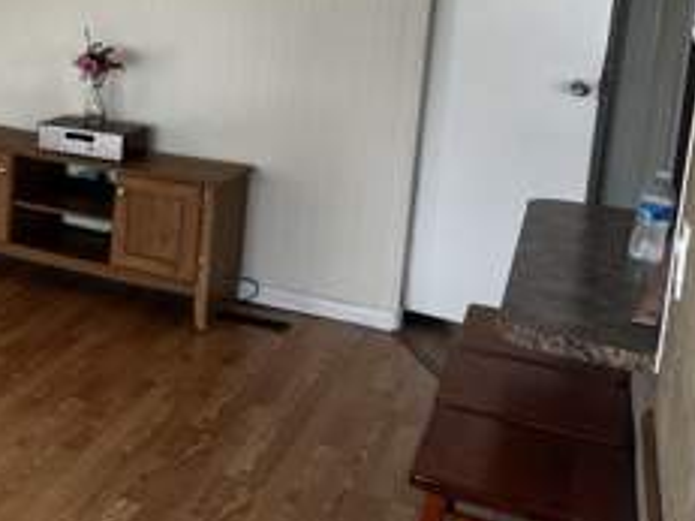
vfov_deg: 26.3
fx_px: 1084
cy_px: 71
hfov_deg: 32.4
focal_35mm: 54
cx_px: -18
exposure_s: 1/120
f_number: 1.5
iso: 100
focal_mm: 5.7
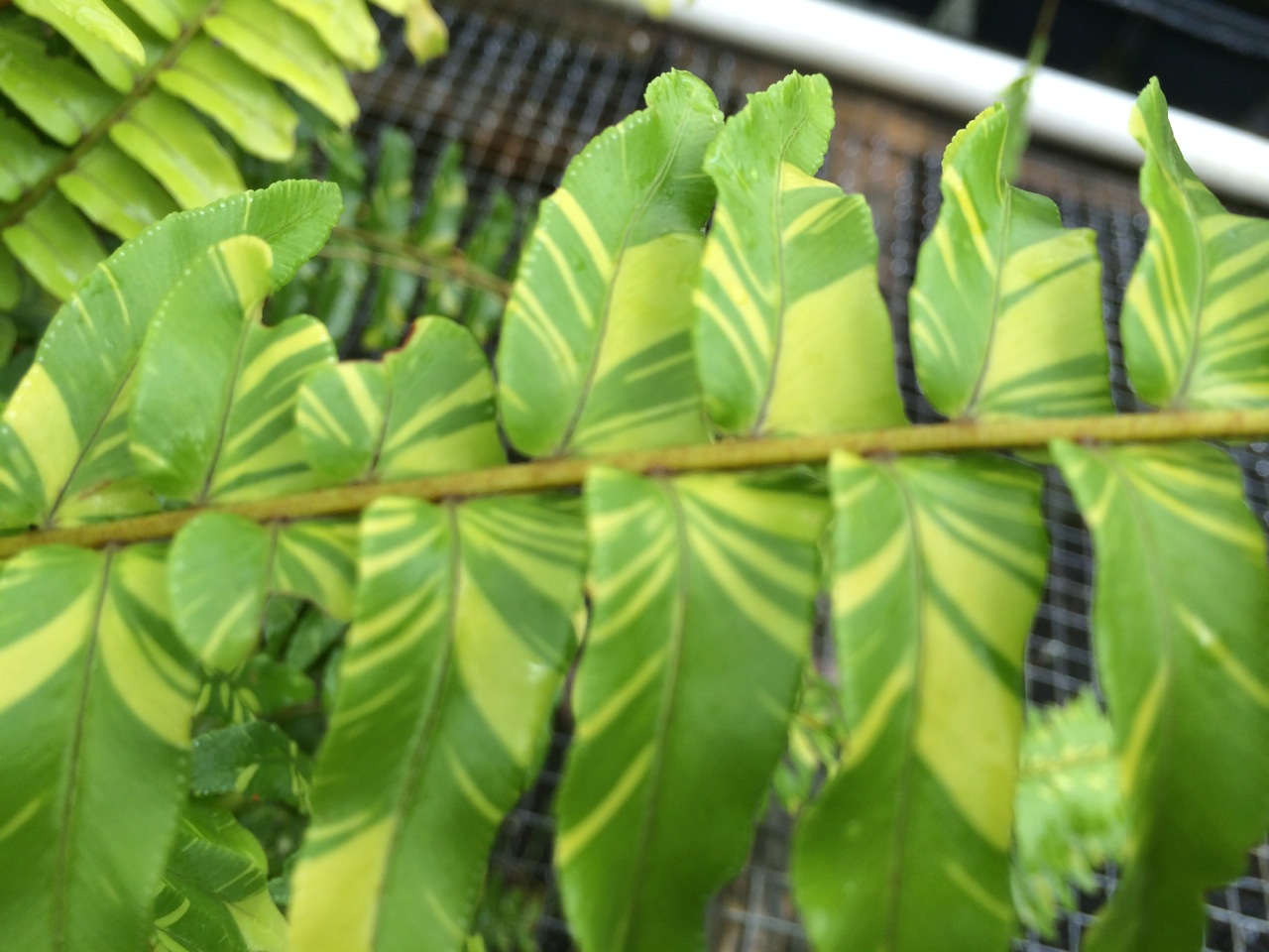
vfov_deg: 46.8
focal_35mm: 30
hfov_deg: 60.0
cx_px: 634
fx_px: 1100
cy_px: 476
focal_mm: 4.12
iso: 32
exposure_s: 1/141
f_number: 2.2
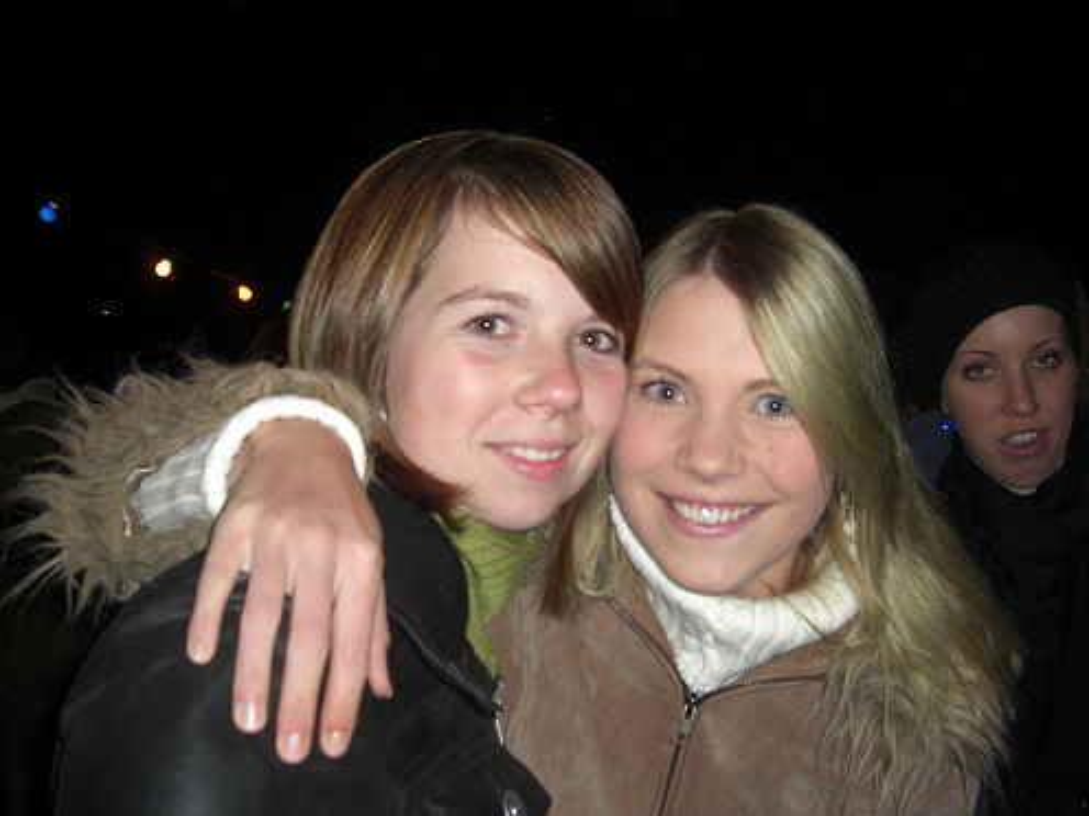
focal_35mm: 38
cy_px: 408
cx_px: 544
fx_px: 1195
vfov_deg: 37.7
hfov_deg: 49.0
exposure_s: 1/60
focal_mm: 7.9
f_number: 2.8
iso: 200
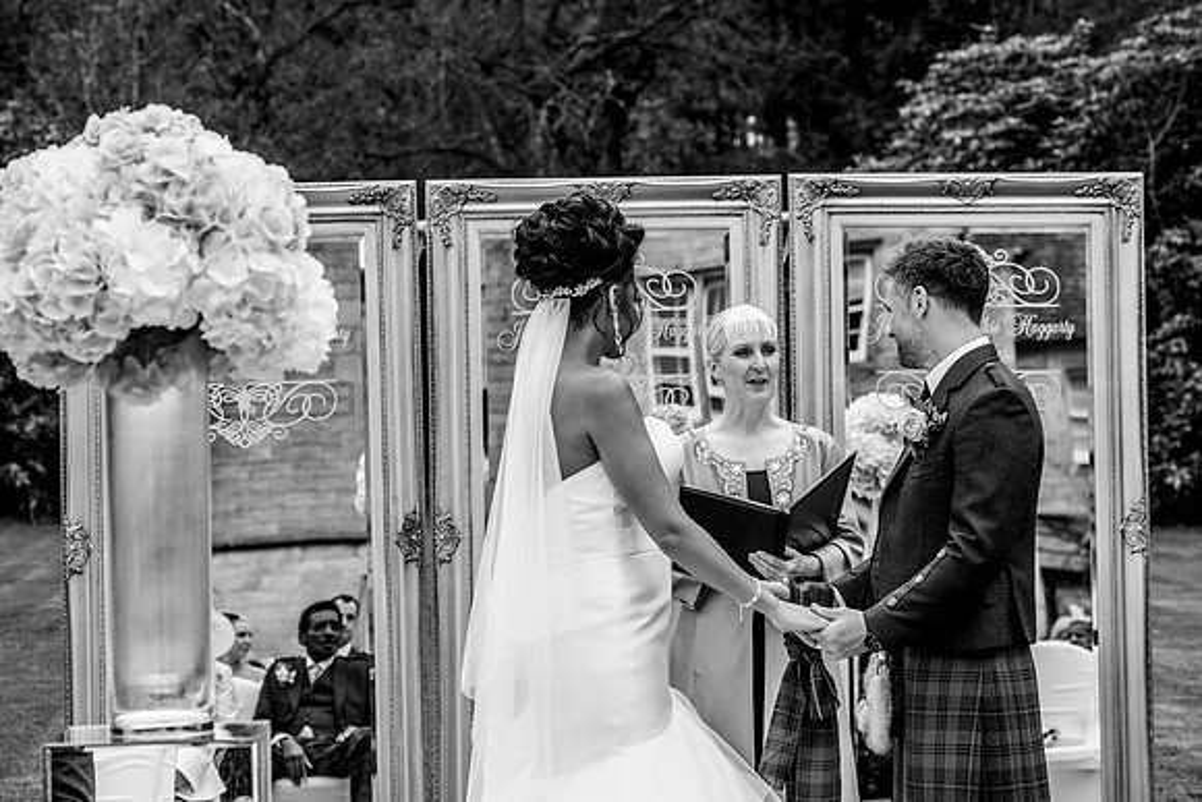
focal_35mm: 95
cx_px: 601
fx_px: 3173
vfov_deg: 14.4
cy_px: 401
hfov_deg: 21.5
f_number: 5.6
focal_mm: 95
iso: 250
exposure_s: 1/320
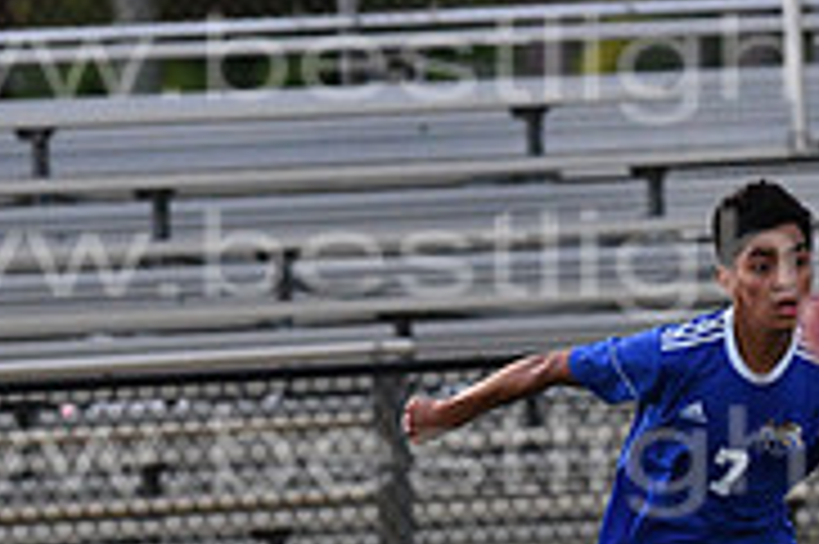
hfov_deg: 1.4
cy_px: 560
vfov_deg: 1.0
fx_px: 32684
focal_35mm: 1438
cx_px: 806
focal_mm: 300
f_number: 4.5
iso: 4000
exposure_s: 1/1000
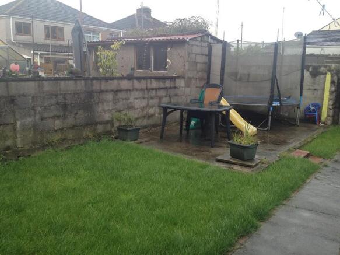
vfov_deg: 40.7
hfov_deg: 52.6
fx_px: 344
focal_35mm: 35
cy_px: 128
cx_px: 170
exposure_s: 1/361
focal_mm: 4.28
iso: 50
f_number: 2.4
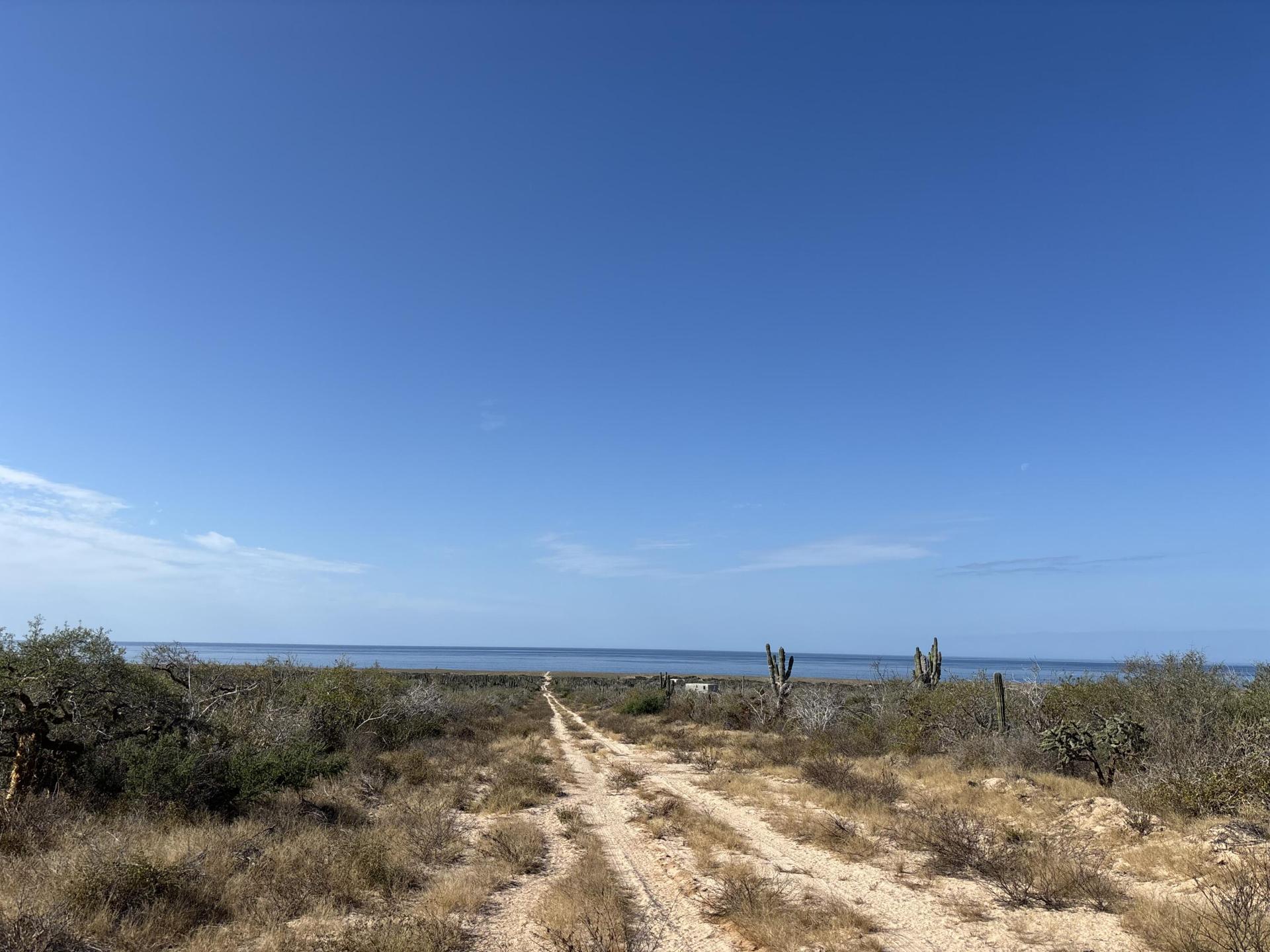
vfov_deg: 53.1
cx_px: 635
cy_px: 476
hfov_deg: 67.3
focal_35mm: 26
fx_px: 954
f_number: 1.6
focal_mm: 5.96
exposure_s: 1/5076
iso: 50
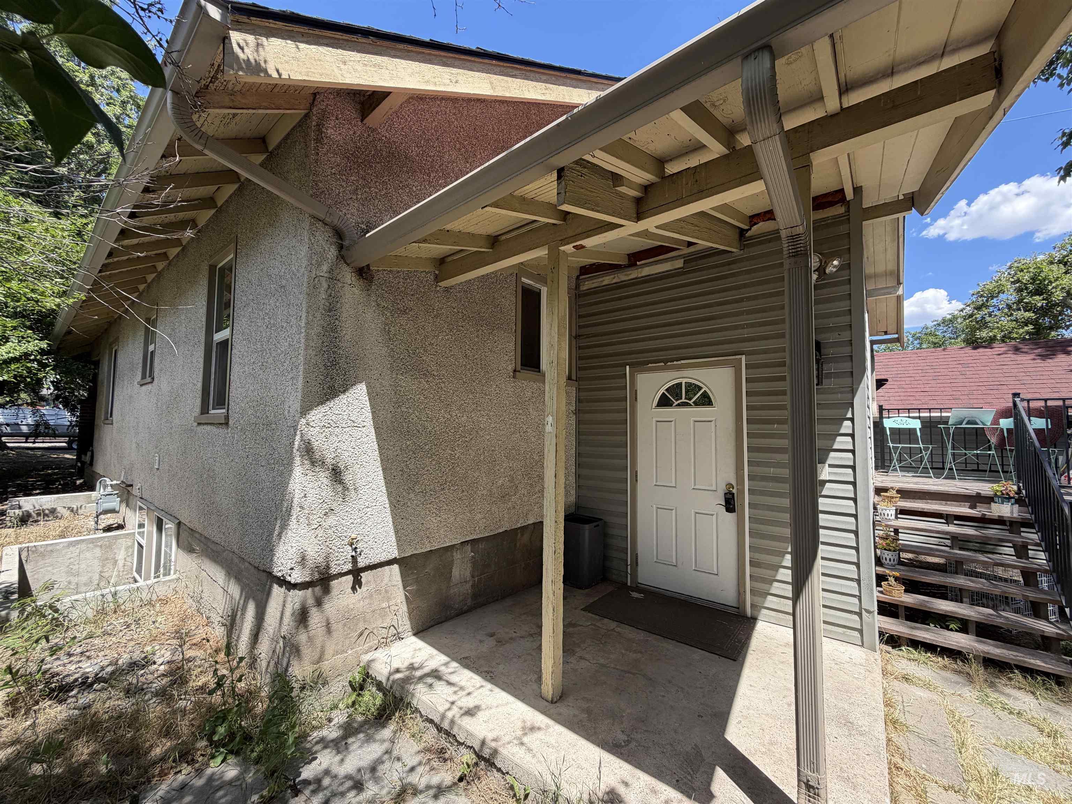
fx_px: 434
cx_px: 536
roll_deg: -0.3
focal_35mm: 14
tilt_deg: +3.9
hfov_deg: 102.1
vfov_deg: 85.7
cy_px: 402
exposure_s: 1/502
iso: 50
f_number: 2.2
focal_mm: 2.22
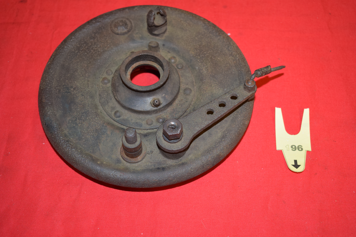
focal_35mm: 51
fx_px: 504
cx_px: 178
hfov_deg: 38.9
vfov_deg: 26.5
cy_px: 118
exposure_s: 1/60
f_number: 5
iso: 640
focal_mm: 34
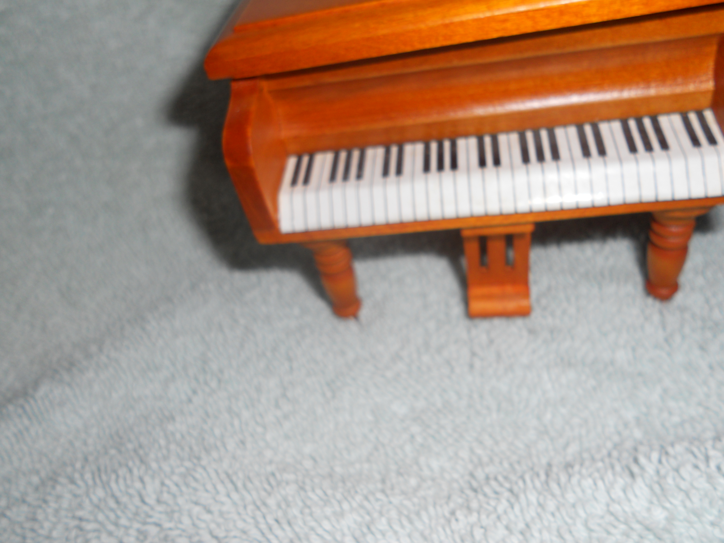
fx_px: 669
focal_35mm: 32
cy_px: 272
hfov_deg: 56.8
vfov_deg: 44.2
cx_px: 362
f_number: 8.8
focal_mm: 5.8
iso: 80
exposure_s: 1/25
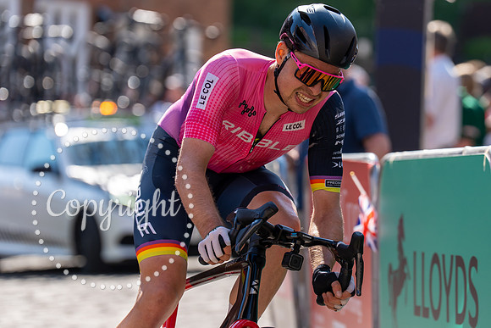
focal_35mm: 236
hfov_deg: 8.7
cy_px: 136
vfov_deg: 5.8
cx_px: 304
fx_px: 3222
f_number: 3.5
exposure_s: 1/1000
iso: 160
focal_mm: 178
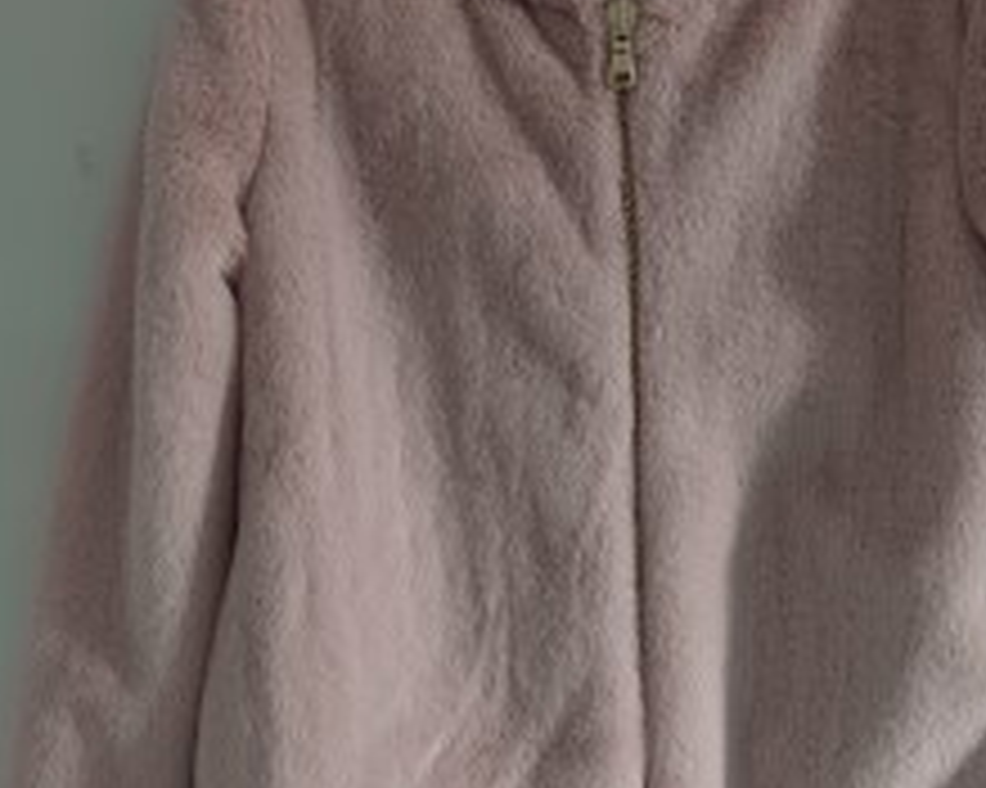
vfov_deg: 29.7
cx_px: 644
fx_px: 1458
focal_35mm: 50
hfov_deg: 37.0
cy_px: 594
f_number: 1.8
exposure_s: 1/50
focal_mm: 4.65
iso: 160
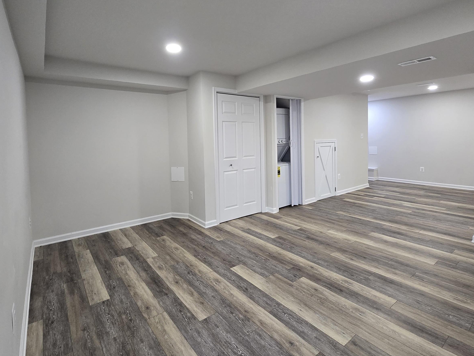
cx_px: 237
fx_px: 233
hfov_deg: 91.0
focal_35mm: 17
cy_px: 151
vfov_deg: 74.3
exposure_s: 1/60
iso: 200
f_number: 2.2
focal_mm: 2.2
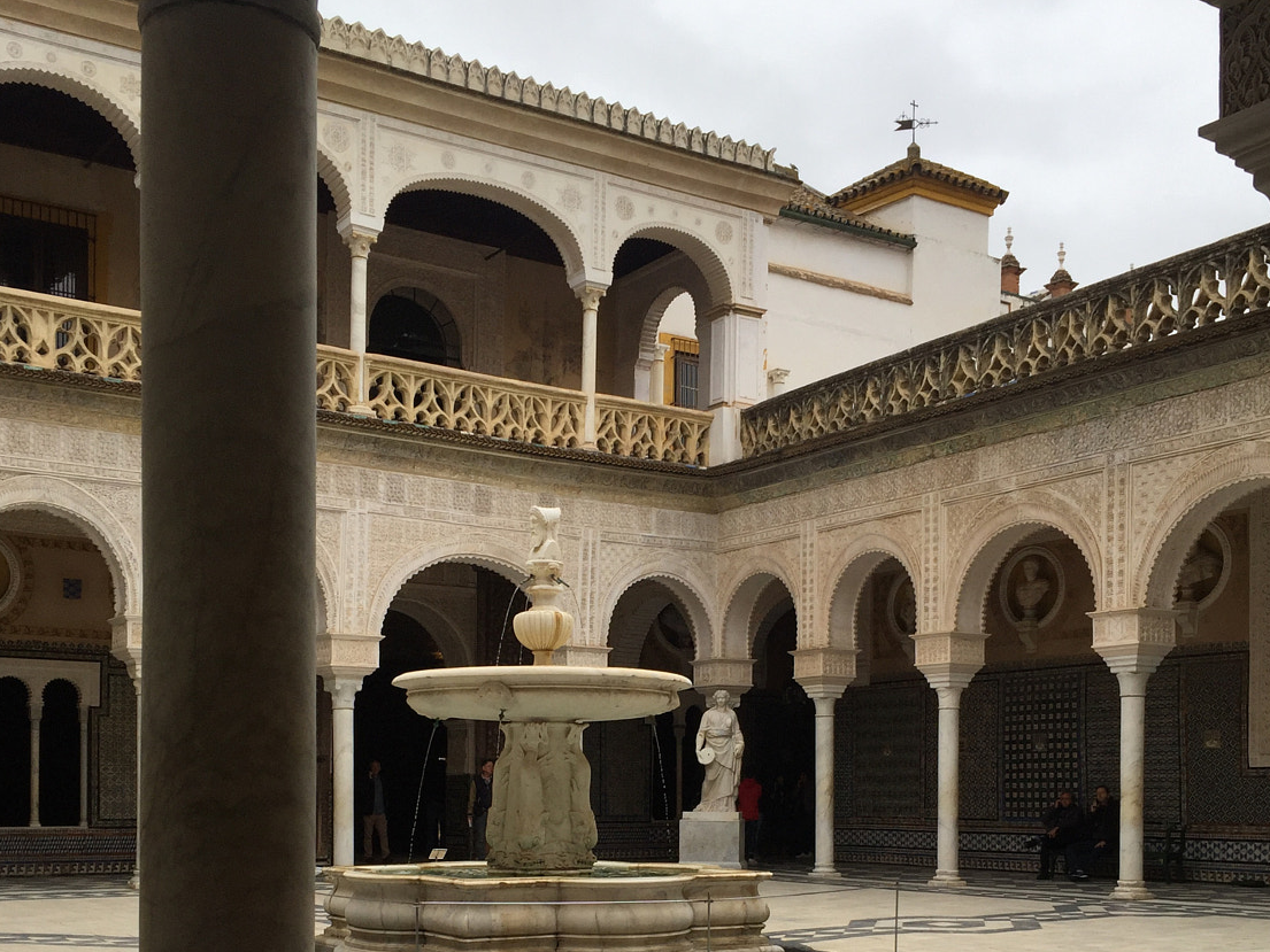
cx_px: 621
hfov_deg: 44.8
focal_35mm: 42
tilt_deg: -0.2
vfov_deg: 33.2
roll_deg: -0.5
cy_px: 779
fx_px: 1541
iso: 32
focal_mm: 4.15
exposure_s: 1/412
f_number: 2.2
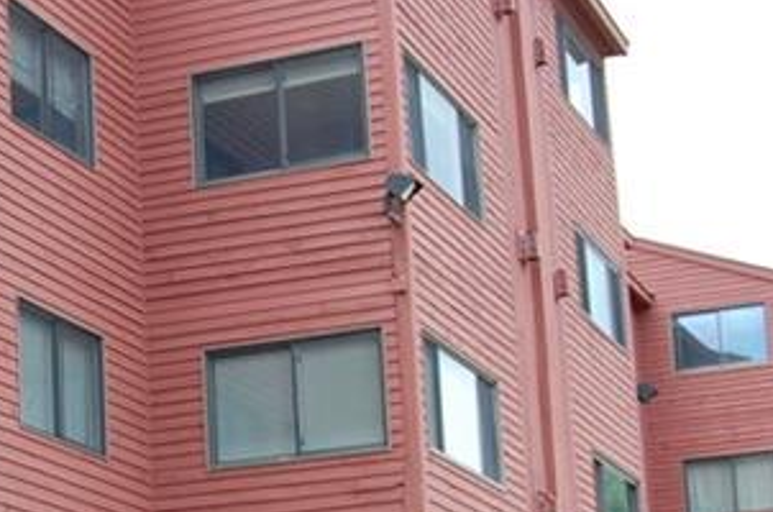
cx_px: -79
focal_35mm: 112
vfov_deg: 12.1
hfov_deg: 17.7
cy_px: 435
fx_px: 2400
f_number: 6.3
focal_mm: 22
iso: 200
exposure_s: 1/160
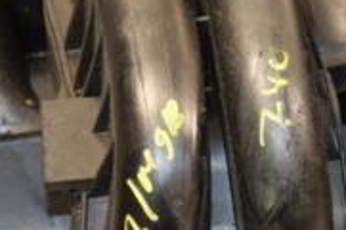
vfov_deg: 5.5
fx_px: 2389
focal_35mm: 249
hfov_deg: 8.2
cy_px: 144
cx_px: 382
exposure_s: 1/100
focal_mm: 50
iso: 800
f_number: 5
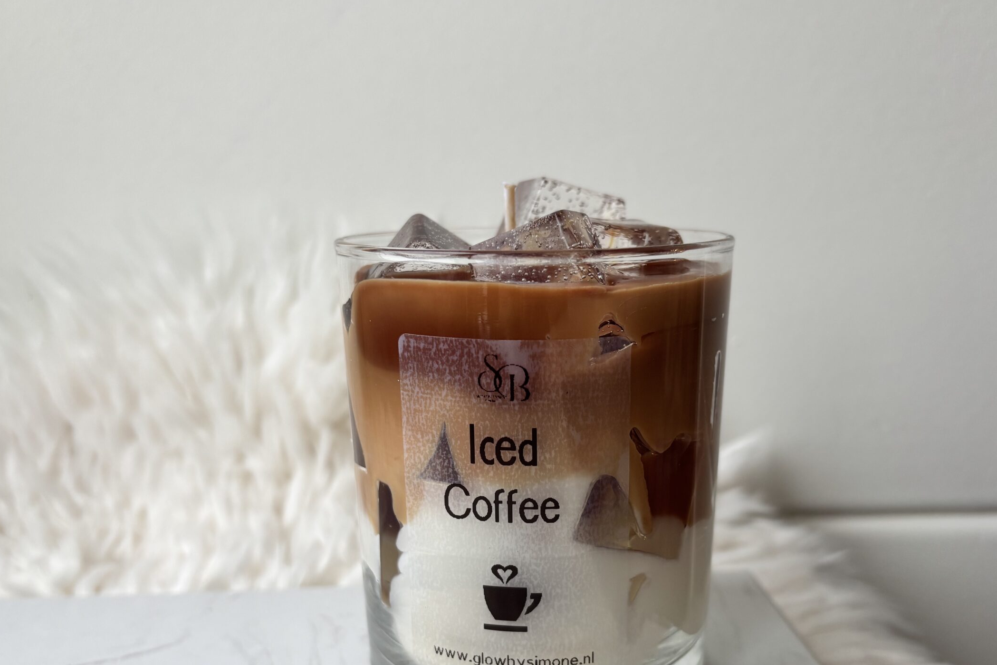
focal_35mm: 33
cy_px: 415
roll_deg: +1.0
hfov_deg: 57.2
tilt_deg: -12.9
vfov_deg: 39.7
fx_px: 914
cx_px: 522
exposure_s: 1/121
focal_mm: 5.96
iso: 125
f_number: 1.6
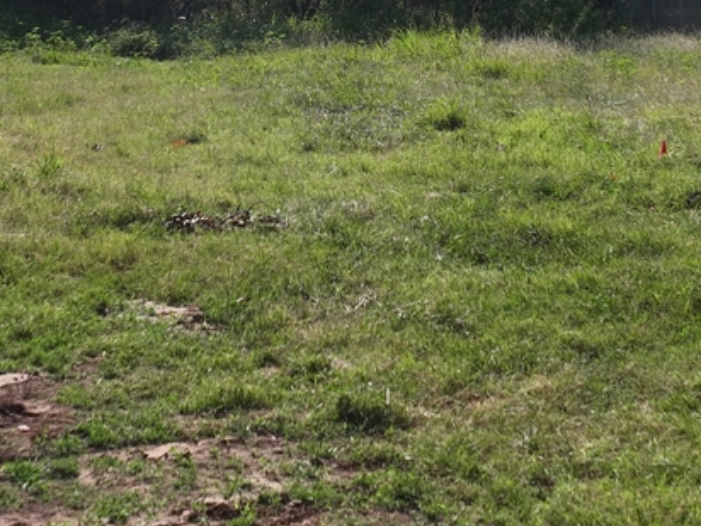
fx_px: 1701
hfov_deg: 23.3
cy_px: -49
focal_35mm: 84
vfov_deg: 17.0
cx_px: 350
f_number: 2.8
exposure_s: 1/6400
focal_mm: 12.29
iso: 230
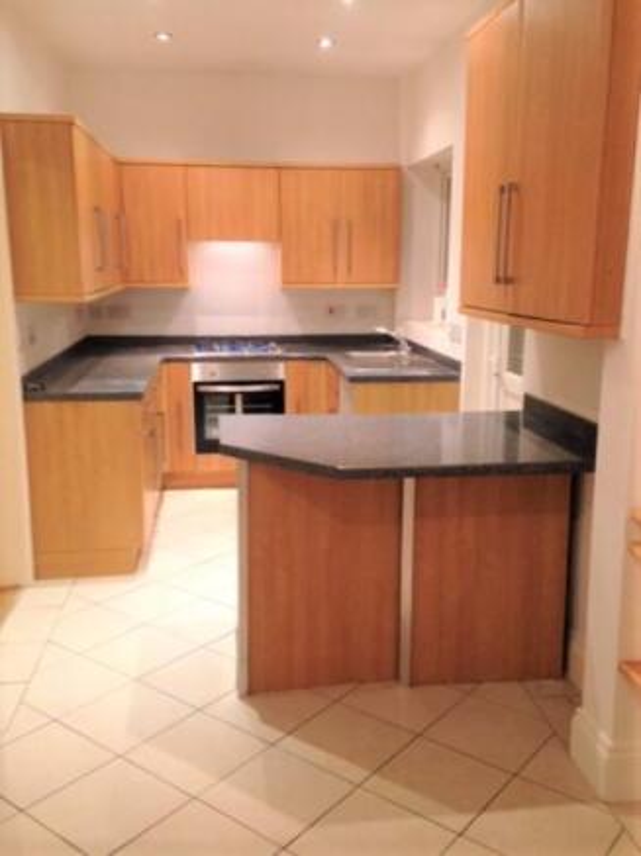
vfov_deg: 55.4
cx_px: 320
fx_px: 816
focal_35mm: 33
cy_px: 428
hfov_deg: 42.9
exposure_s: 1/20
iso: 160
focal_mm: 4.12
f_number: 2.4
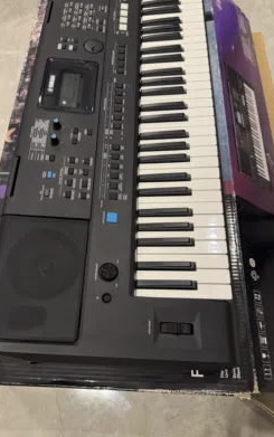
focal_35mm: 26
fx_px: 310
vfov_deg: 70.4
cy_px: 222
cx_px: 125
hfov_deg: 47.6
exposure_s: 1/60
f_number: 1.78
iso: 250
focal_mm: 6.76
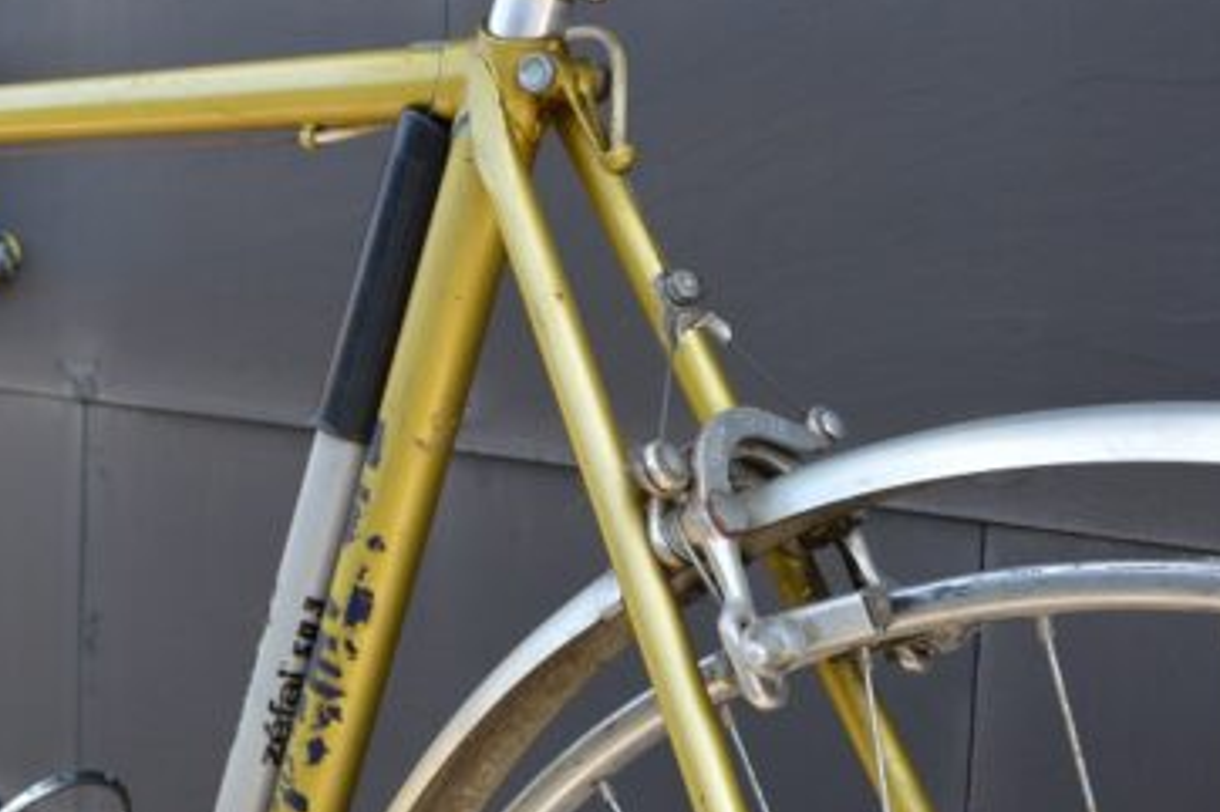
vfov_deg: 24.2
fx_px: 1897
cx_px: 305
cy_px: 396
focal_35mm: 56
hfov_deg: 34.9
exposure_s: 1/125
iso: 180
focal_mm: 22
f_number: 5.6
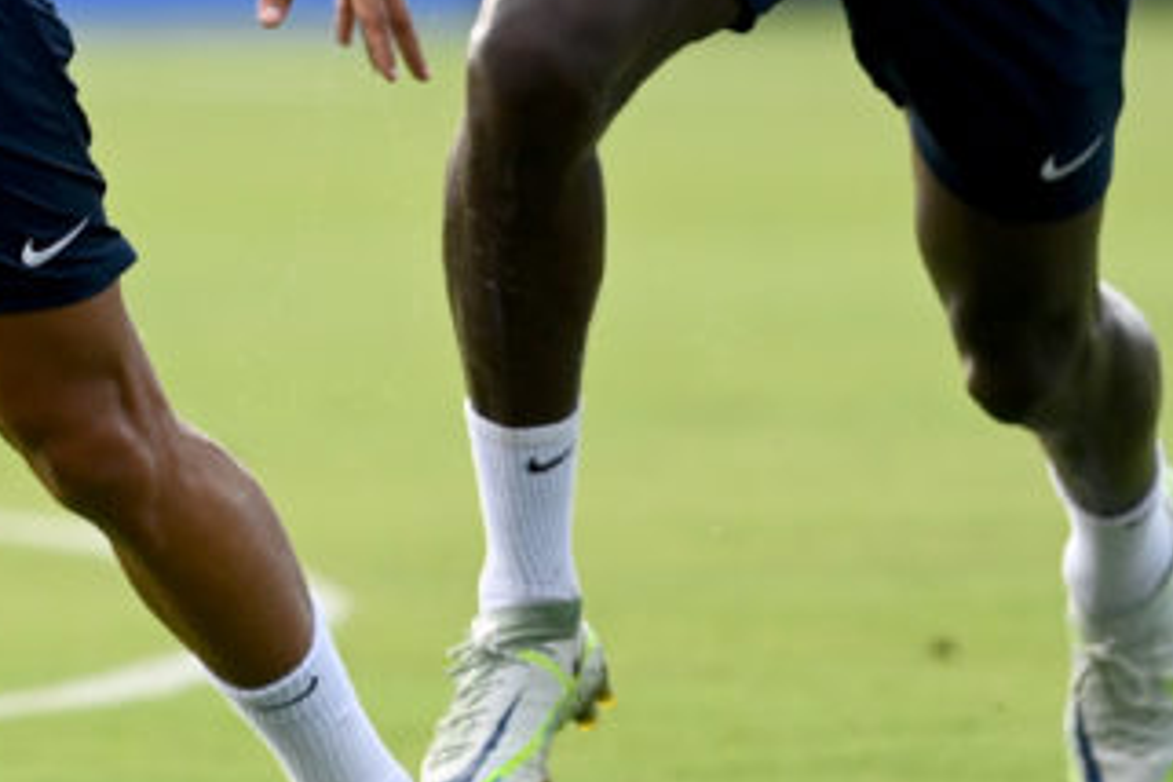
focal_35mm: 1277
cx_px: -435
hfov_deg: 1.6
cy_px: -97
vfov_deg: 1.1
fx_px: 41606
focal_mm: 400
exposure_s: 1/1000
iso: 1600
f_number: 4
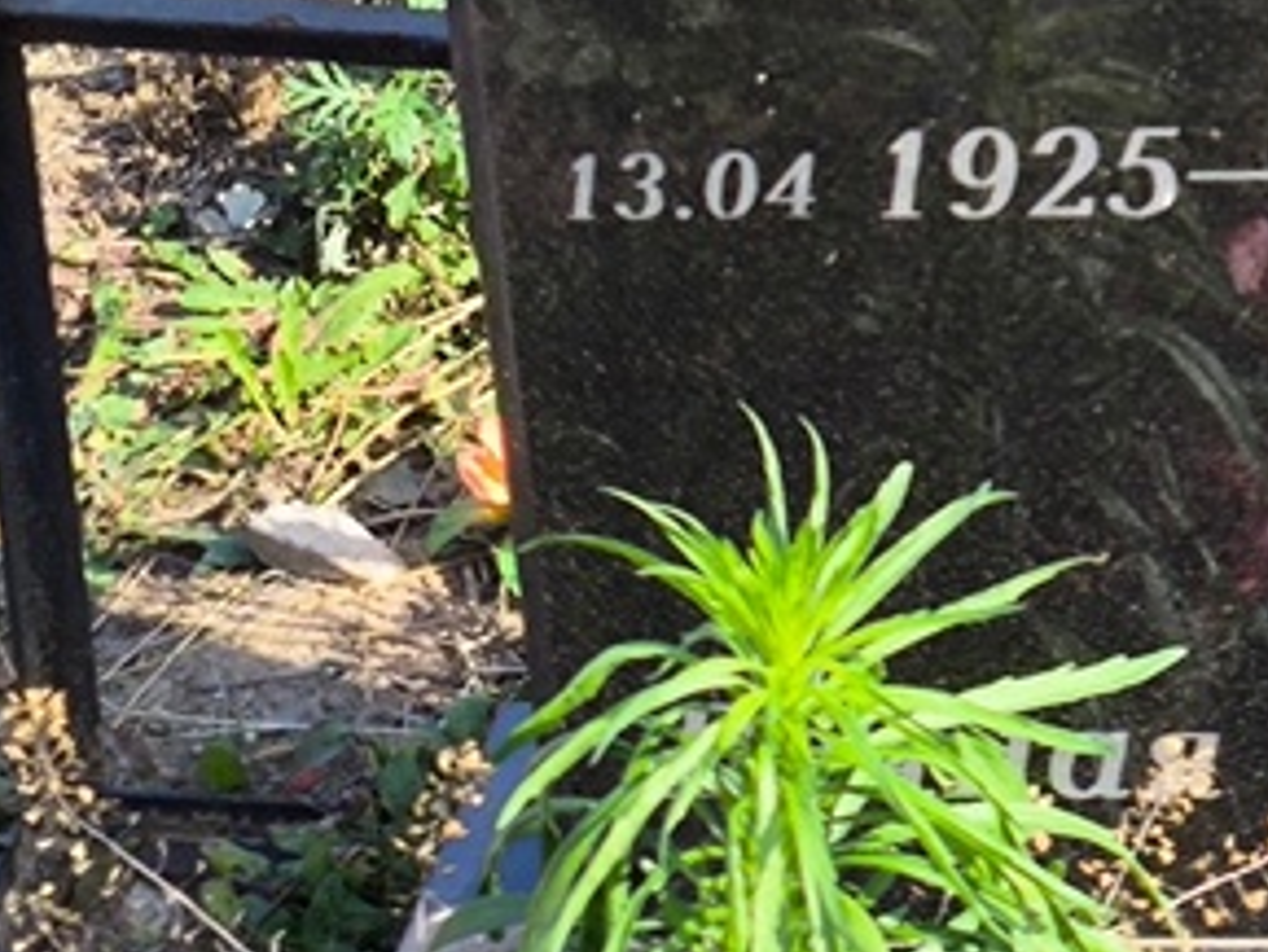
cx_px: 1384
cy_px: -241
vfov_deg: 10.5
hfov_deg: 14.0
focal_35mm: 138
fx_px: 5057
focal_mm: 4.71
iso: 50
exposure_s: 1/624
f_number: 1.7
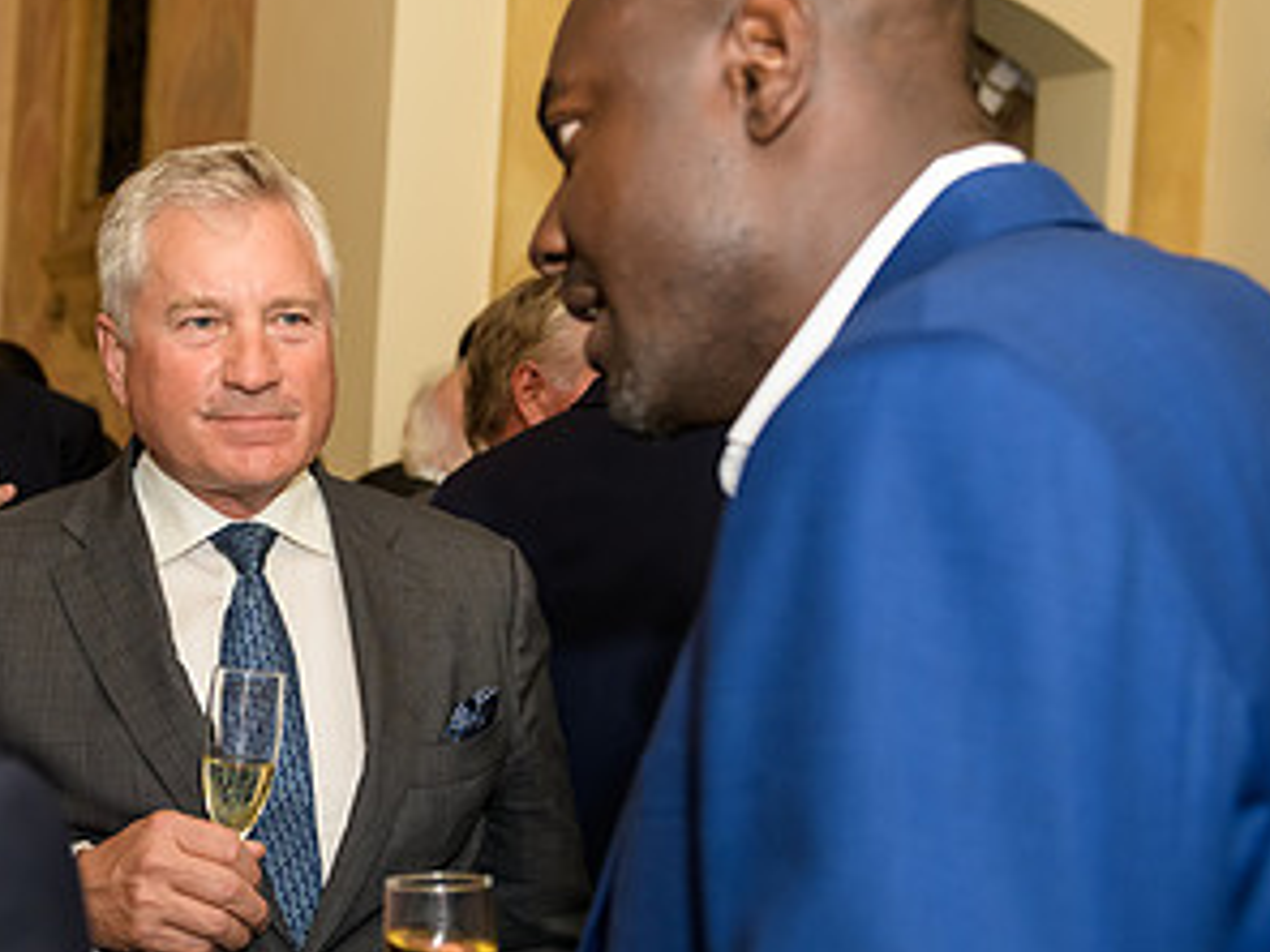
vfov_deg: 22.9
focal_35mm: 64
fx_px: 2348
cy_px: 418
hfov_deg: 29.5
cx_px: 240
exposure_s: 1/125
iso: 1000
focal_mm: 34
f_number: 3.2
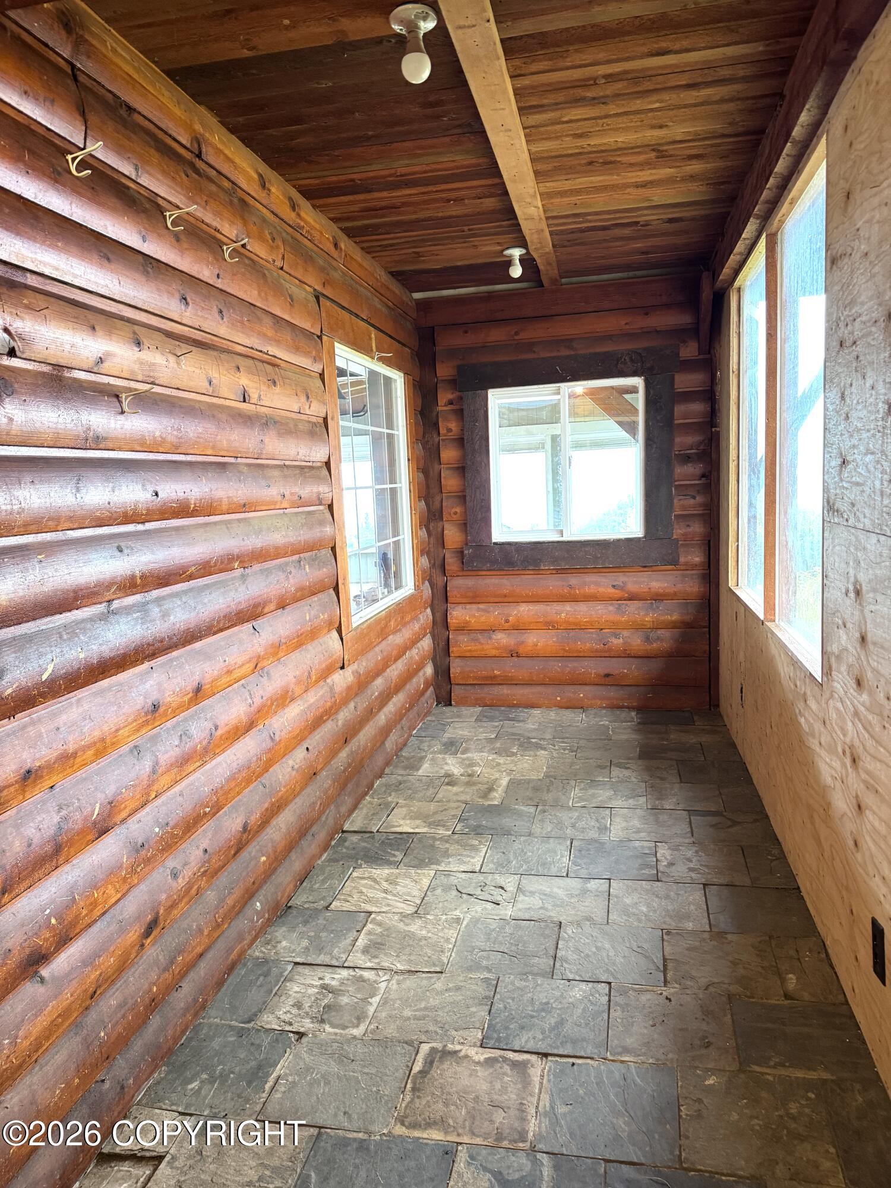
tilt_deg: -8.0
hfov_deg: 56.8
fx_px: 824
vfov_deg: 71.6
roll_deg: +2.5
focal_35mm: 24
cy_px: 594
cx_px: 446
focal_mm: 6.76
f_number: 1.78
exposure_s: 1/60
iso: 320
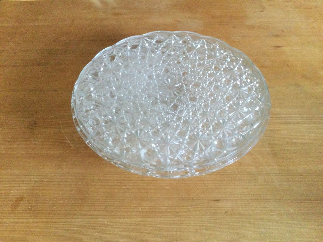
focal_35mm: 31
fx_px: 289
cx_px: 162
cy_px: 121
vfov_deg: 45.4
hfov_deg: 58.4
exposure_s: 1/17
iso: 320
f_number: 2.4
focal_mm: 3.3
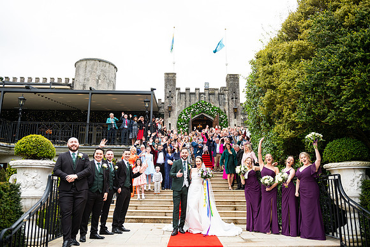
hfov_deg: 63.6
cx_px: 185
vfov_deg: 45.0
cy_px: 124
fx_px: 298
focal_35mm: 29
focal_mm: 29
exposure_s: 1/250
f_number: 3.5
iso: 125
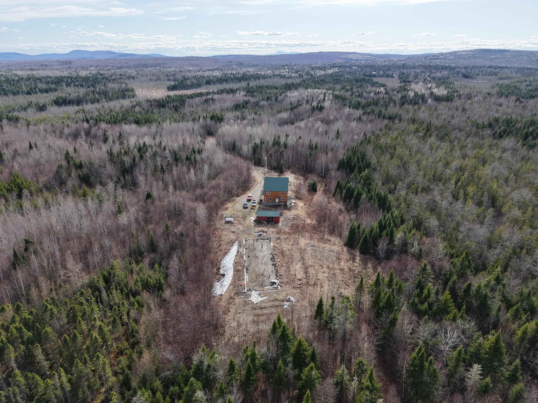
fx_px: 373
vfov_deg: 56.8
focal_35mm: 24
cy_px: 202
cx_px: 269
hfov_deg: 71.6
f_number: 1.8
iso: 410
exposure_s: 1/4000
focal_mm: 8.67
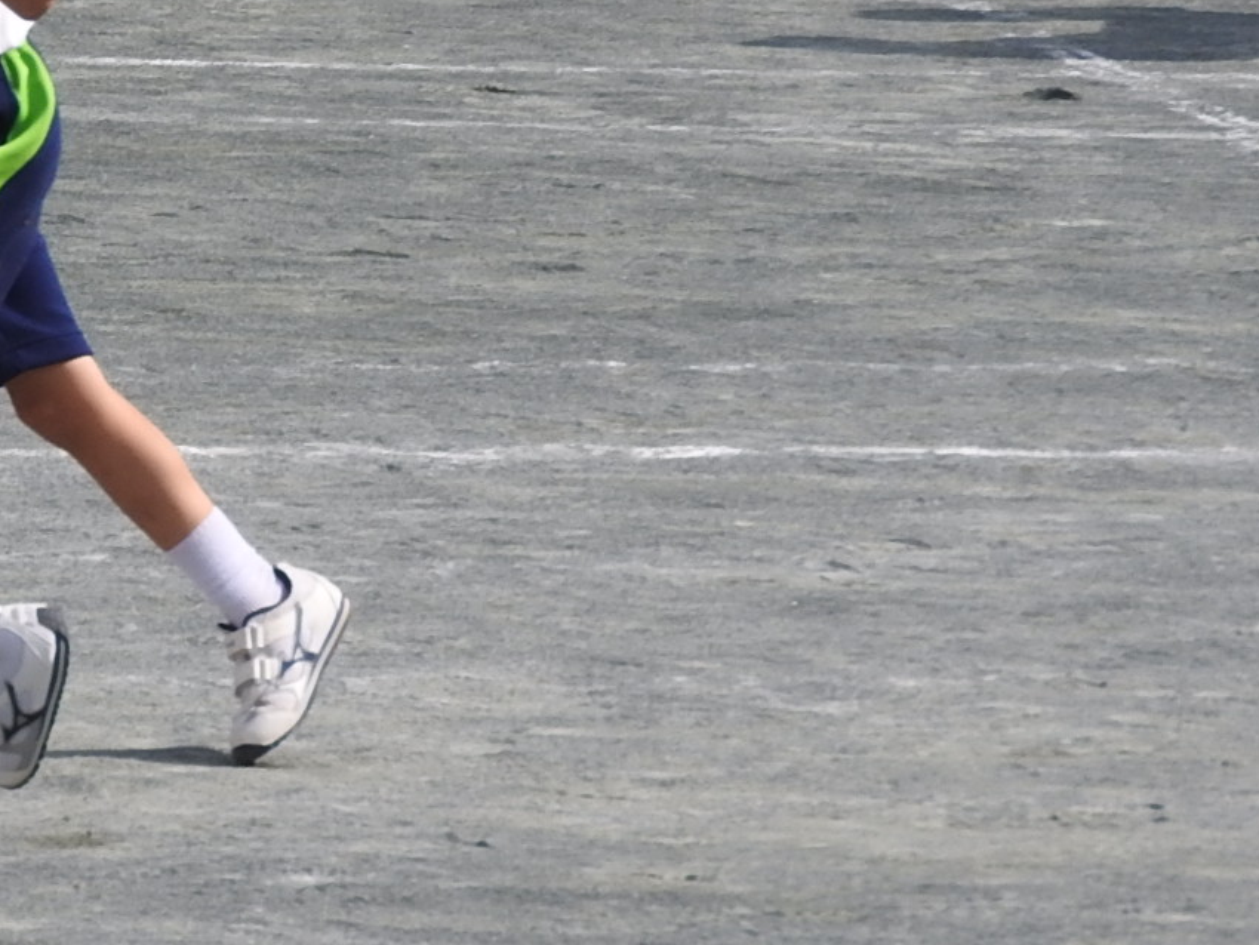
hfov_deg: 3.0
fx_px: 24302
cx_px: -201
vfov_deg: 2.2
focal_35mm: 668
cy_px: 252
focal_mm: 44.8
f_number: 5.5
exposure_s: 1/640
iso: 100
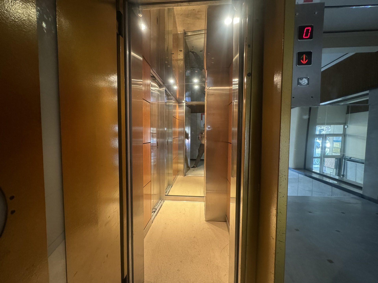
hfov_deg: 102.1
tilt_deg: -2.8
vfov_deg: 85.7
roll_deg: +0.3
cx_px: 189
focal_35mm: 14
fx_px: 153
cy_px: 142
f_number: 2.2
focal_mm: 2.22
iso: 1000
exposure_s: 1/50
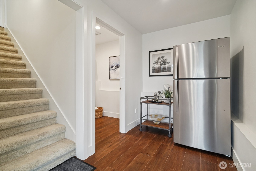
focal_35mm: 16
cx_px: 128
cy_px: 86
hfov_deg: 96.7
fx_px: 114
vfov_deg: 73.7
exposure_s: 1/30
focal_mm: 16
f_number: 8
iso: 1600
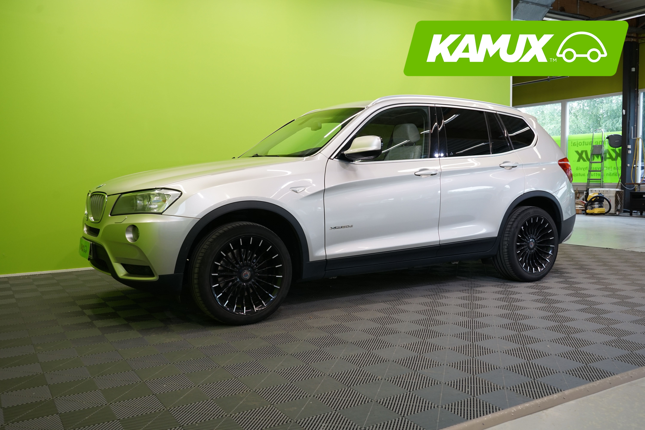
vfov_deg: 41.1
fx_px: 573
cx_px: 322
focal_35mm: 32
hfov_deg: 58.7
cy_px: 215
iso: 640
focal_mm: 32
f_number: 6.3
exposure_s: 1/40
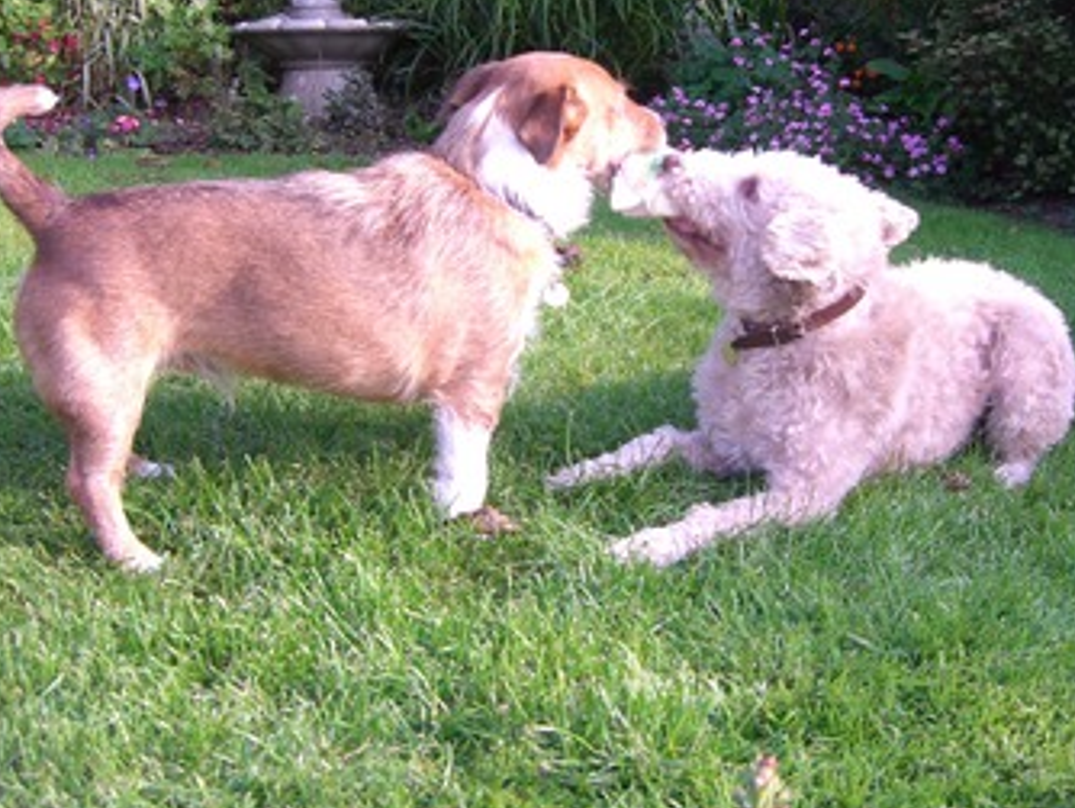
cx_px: 599
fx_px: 1554
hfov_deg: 38.1
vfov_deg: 29.0
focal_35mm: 50
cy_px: 306
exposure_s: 1/500
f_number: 2.8
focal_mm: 7.9
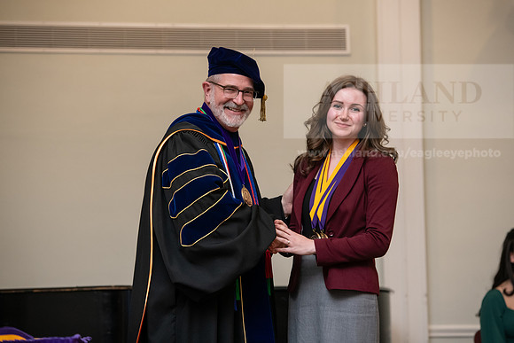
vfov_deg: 11.0
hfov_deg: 16.4
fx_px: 1785
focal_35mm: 125
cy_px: 172
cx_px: 257
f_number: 4
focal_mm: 125
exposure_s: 1/200
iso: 2000
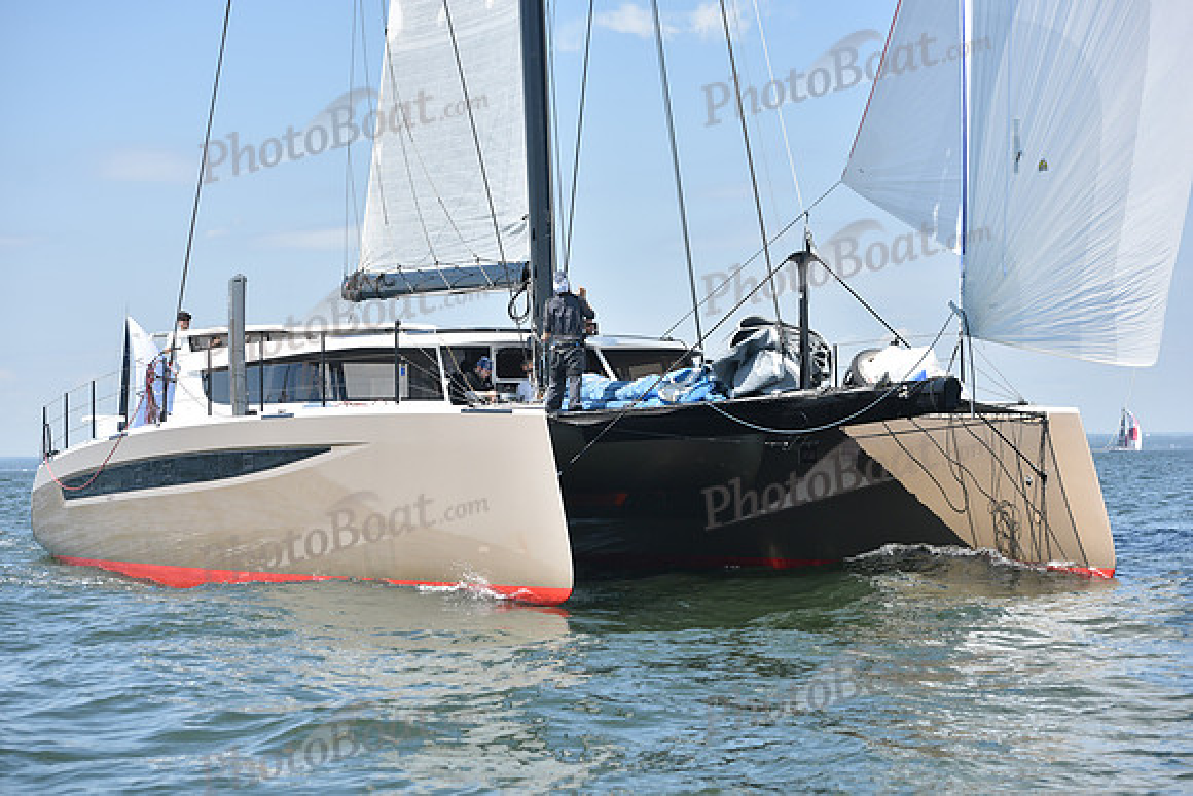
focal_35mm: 82
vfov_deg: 16.7
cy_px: 398
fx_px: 2718
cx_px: 596
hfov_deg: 24.8
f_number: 5
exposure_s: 1/1250
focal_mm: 82
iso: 250
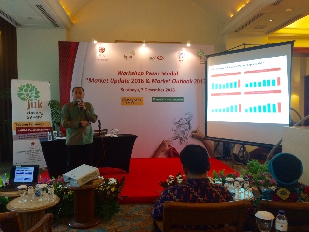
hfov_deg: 61.7
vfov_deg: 48.2
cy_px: 116
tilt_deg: -1.4
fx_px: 259
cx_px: 154
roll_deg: +0.2
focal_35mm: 29
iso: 160
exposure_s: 1/33
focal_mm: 4.15
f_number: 2.2
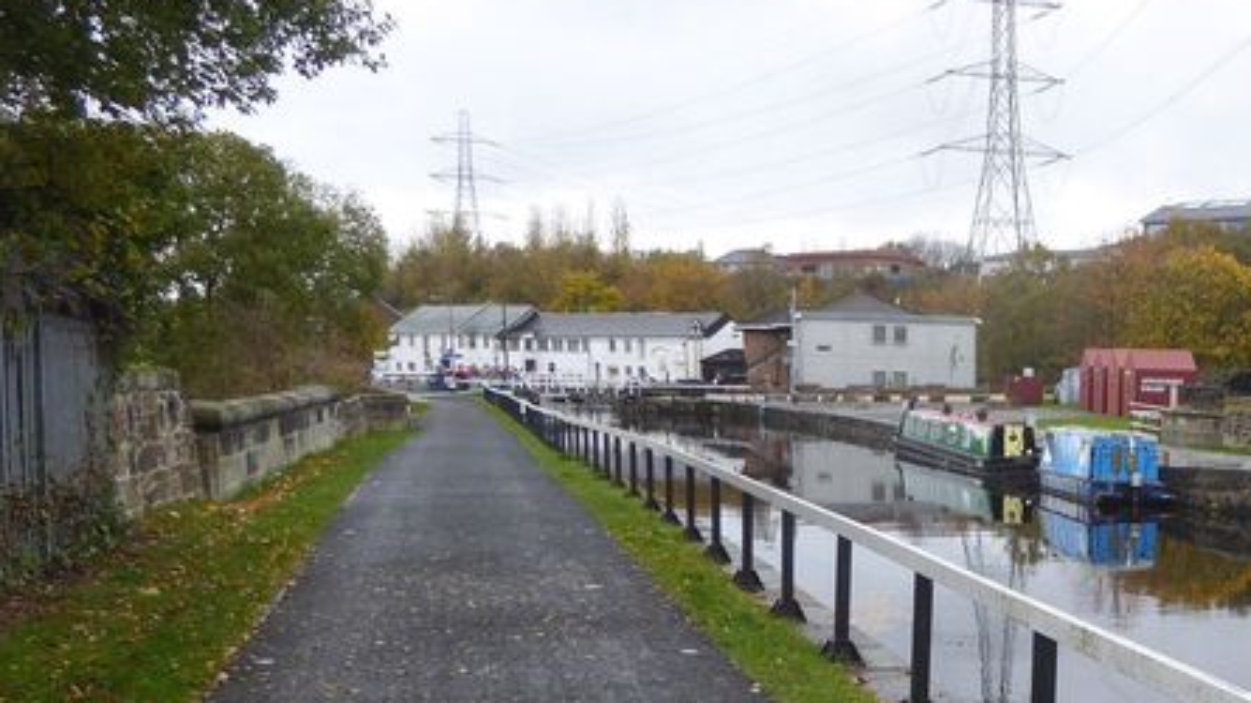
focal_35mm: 49
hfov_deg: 39.4
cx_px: 1102
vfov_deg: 23.8
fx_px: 1625
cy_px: 624
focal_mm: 4.3
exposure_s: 1/80
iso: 80
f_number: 3.3
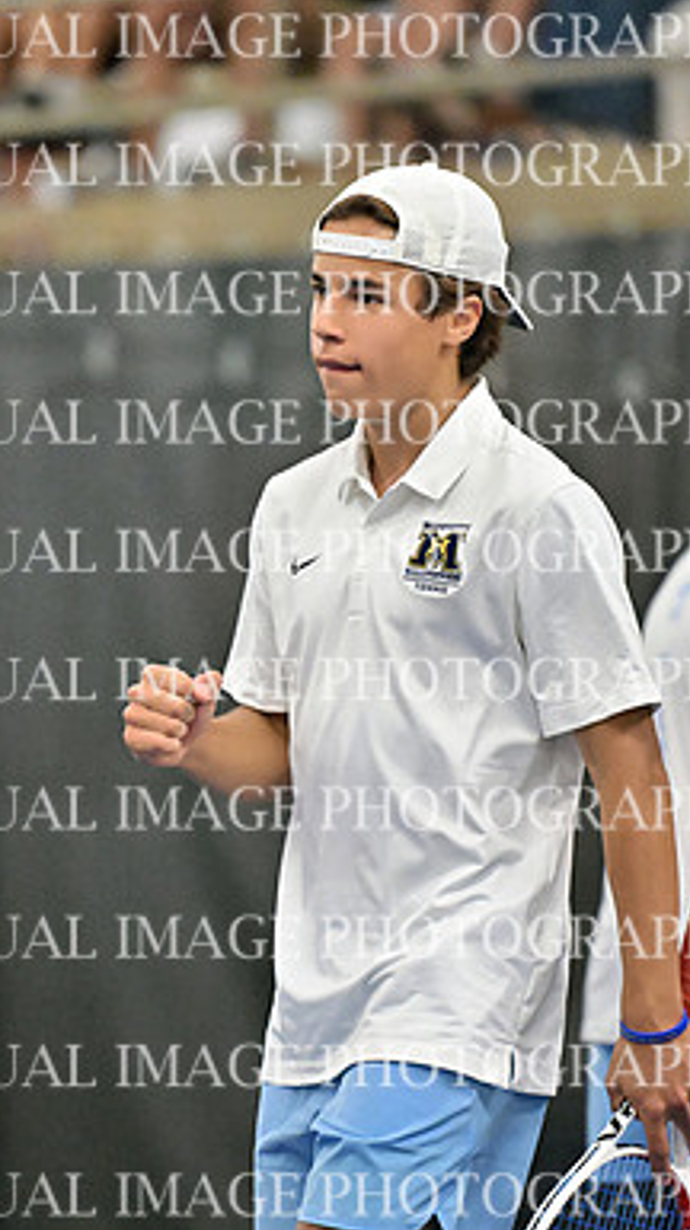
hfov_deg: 3.8
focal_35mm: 316
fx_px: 10299
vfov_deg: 6.8
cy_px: 615
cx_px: 303
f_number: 2.8
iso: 8000
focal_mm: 200
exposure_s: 1/1000
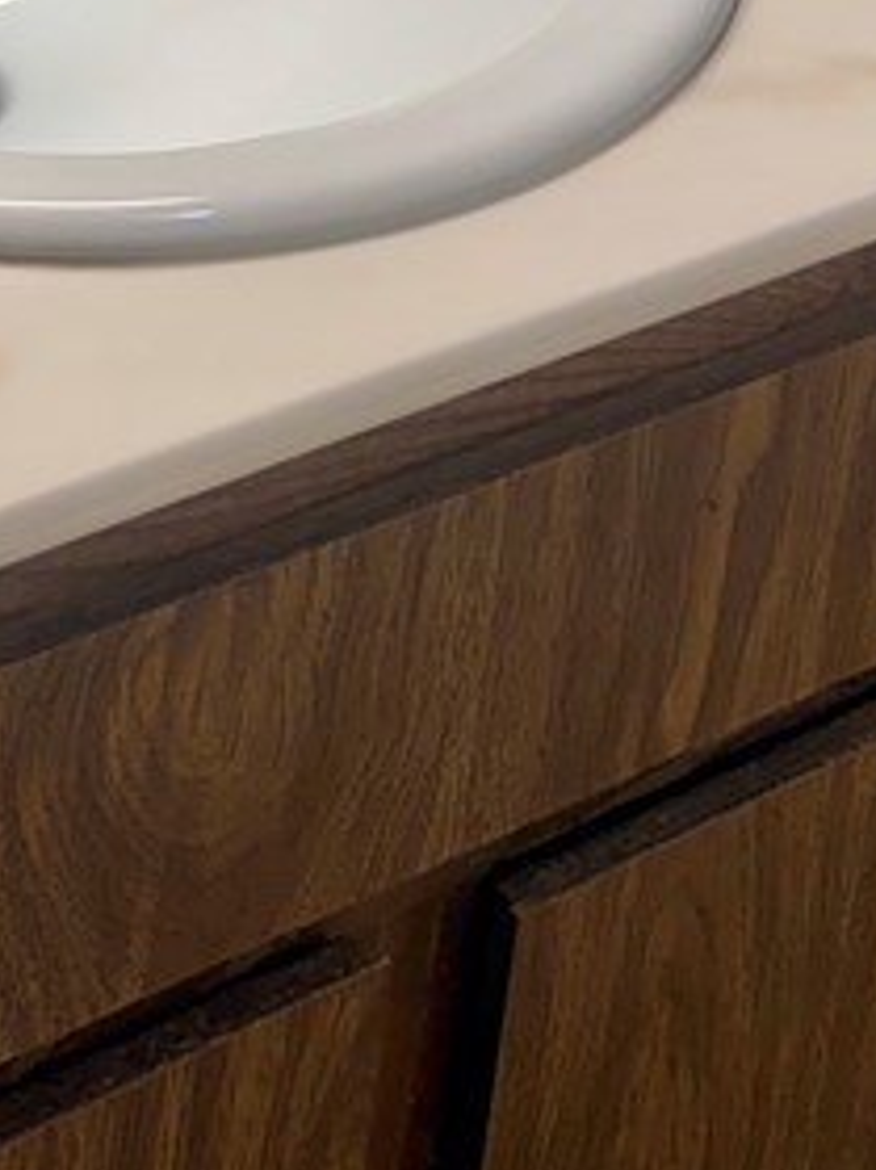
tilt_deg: -18.7
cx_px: -8
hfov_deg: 16.4
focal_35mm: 88
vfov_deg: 18.7
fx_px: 2972
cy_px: -742
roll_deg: -2.2
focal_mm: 6.76
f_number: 1.78
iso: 64
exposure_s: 1/120
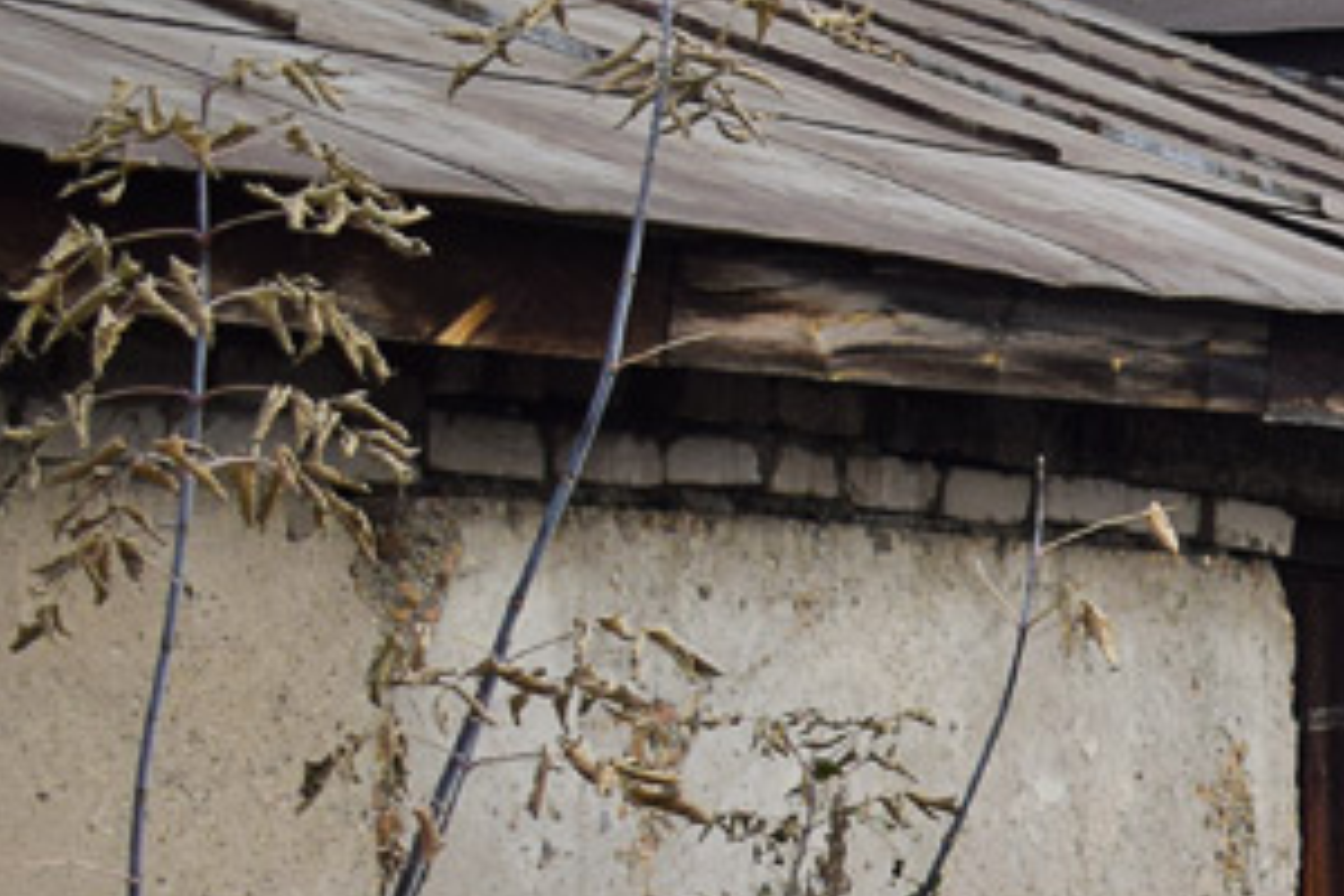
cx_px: 2648
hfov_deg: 10.8
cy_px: 1272
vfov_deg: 7.8
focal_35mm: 174
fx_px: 6495
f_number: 7.1
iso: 400
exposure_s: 1/1000
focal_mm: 29
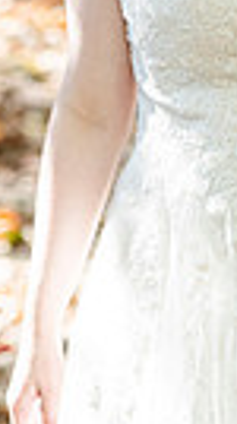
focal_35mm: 546
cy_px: -90
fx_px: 6123
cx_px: 544
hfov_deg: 2.2
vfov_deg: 4.0
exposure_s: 1/400
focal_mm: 120
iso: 800
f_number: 3.5
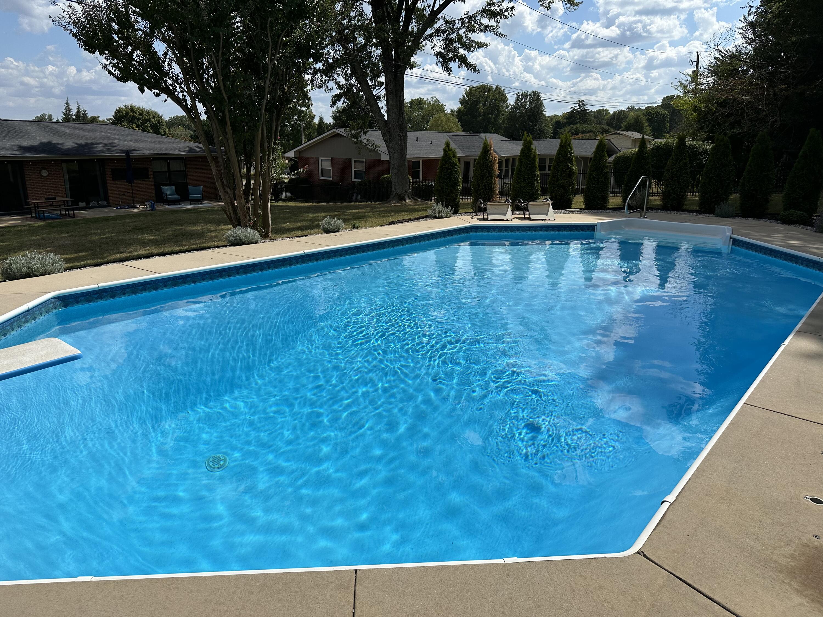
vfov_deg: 56.8
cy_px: 308
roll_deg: -0.7
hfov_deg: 71.6
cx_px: 412
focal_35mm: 24
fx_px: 571
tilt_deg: -14.9
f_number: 1.78
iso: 80
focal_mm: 6.86
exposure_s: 1/10753
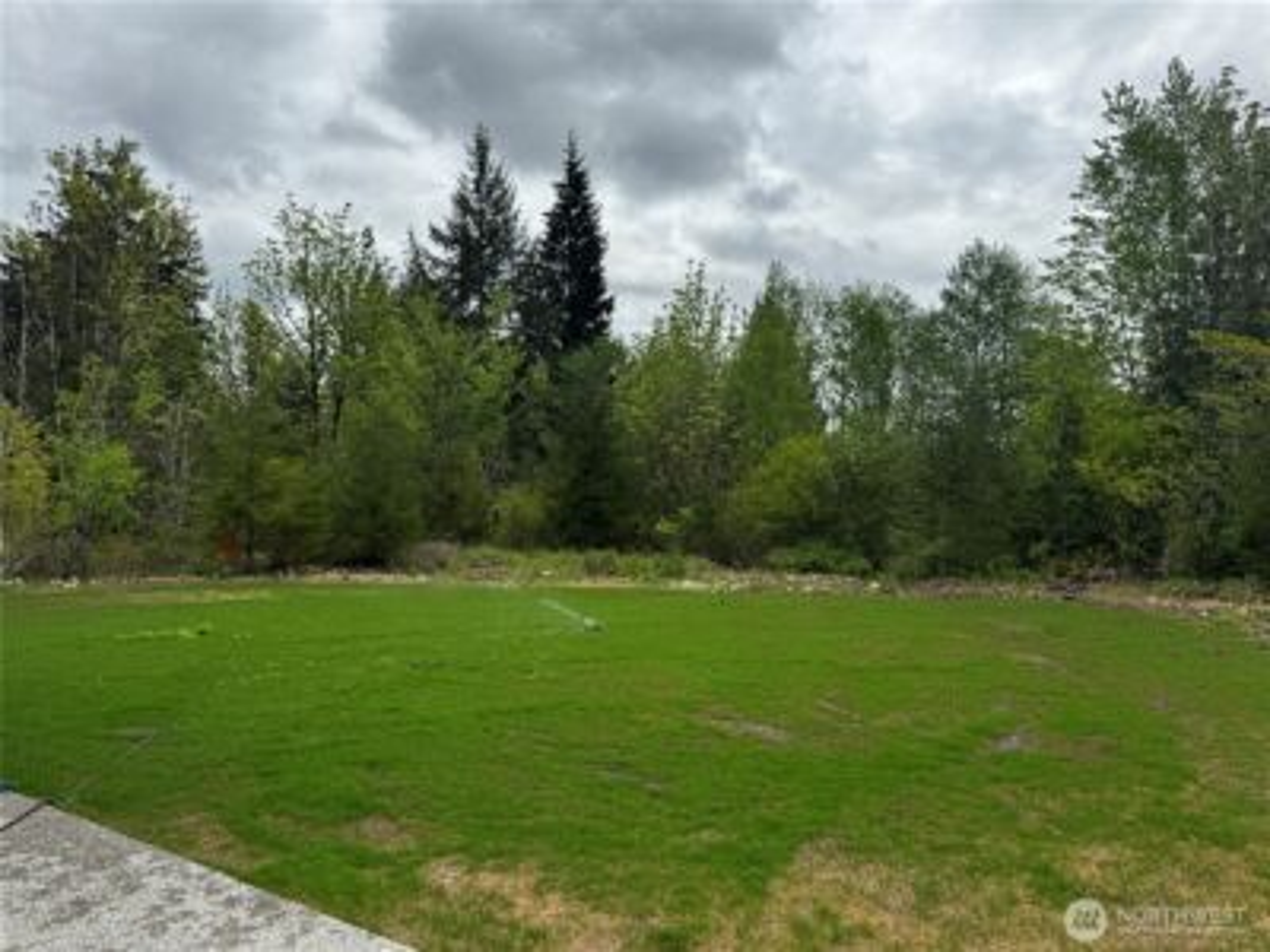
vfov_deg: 56.8
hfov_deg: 71.6
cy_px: 476
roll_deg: -0.2
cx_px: 635
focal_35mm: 24
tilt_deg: +1.1
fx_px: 881
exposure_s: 1/4049
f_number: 1.78
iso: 80
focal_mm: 6.76
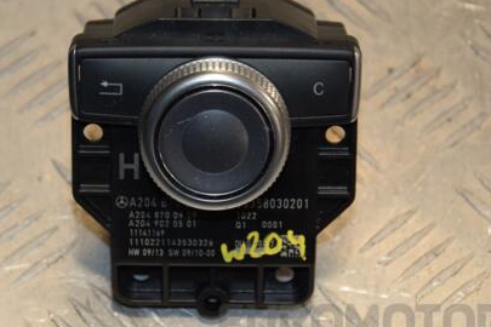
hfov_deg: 10.9
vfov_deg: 7.3
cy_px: 161
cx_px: 196
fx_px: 2574
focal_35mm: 189
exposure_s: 1/200
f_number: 6.3
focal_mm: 85
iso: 800
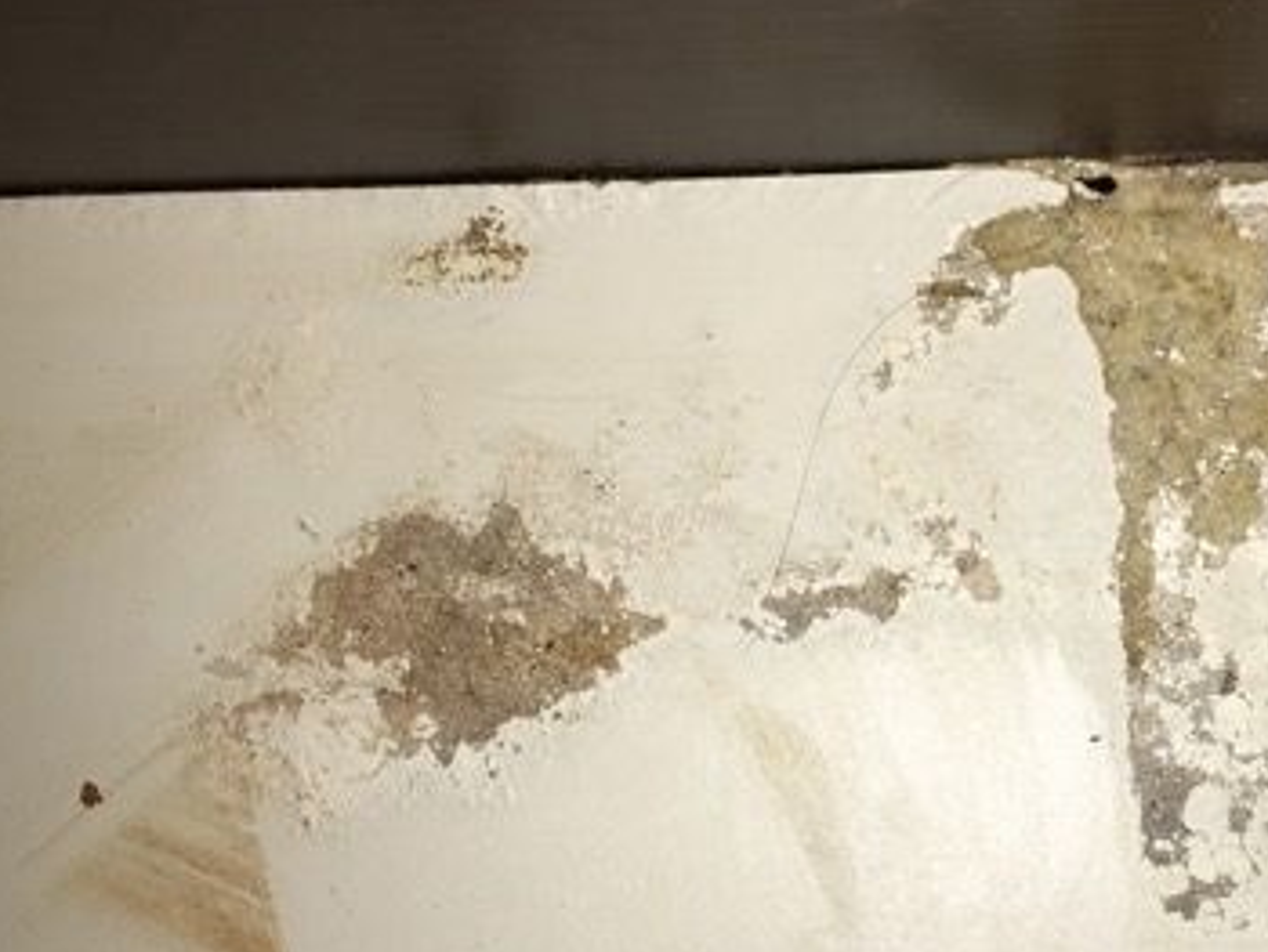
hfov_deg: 35.1
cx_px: 996
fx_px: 1943
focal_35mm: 53
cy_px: 590
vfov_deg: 27.5
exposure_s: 1/75
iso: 25
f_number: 2.2
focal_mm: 4.15
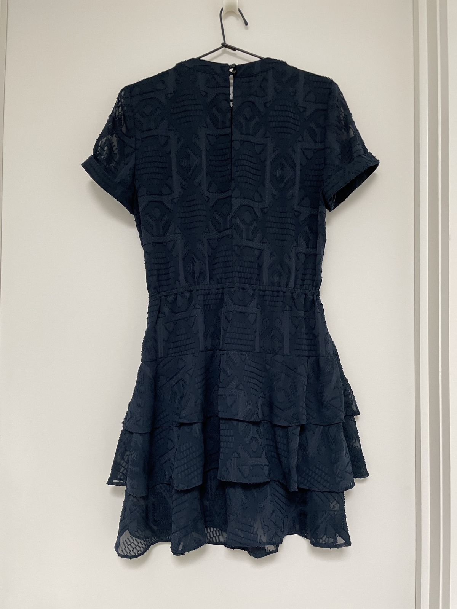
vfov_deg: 67.3
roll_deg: -0.4
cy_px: 304
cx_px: 228
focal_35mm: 26
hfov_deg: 53.1
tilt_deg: +1.8
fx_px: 458
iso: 160
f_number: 1.6
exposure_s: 1/60
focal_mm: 4.2
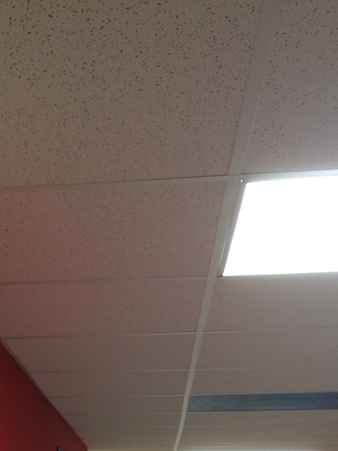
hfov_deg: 21.6
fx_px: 859
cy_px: 493
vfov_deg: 27.0
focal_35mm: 66
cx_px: 17
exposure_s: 1/30
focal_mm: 4.12
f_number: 2.2
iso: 160
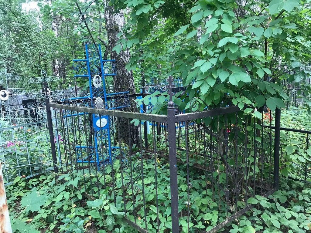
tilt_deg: -10.2
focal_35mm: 28
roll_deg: +2.5
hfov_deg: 63.4
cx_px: 156
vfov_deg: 49.7
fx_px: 252
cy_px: 116
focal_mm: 3.99
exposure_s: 1/33
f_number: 1.8
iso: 25
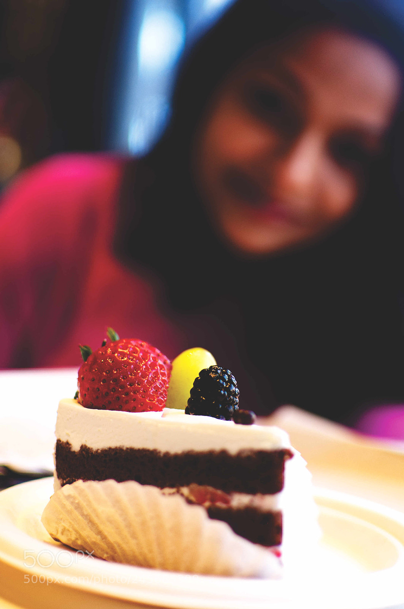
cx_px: 202
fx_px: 886
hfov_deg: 25.7
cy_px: 304
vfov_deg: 37.9
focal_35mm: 52
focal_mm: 35
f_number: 1.8
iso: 280
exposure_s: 1/250
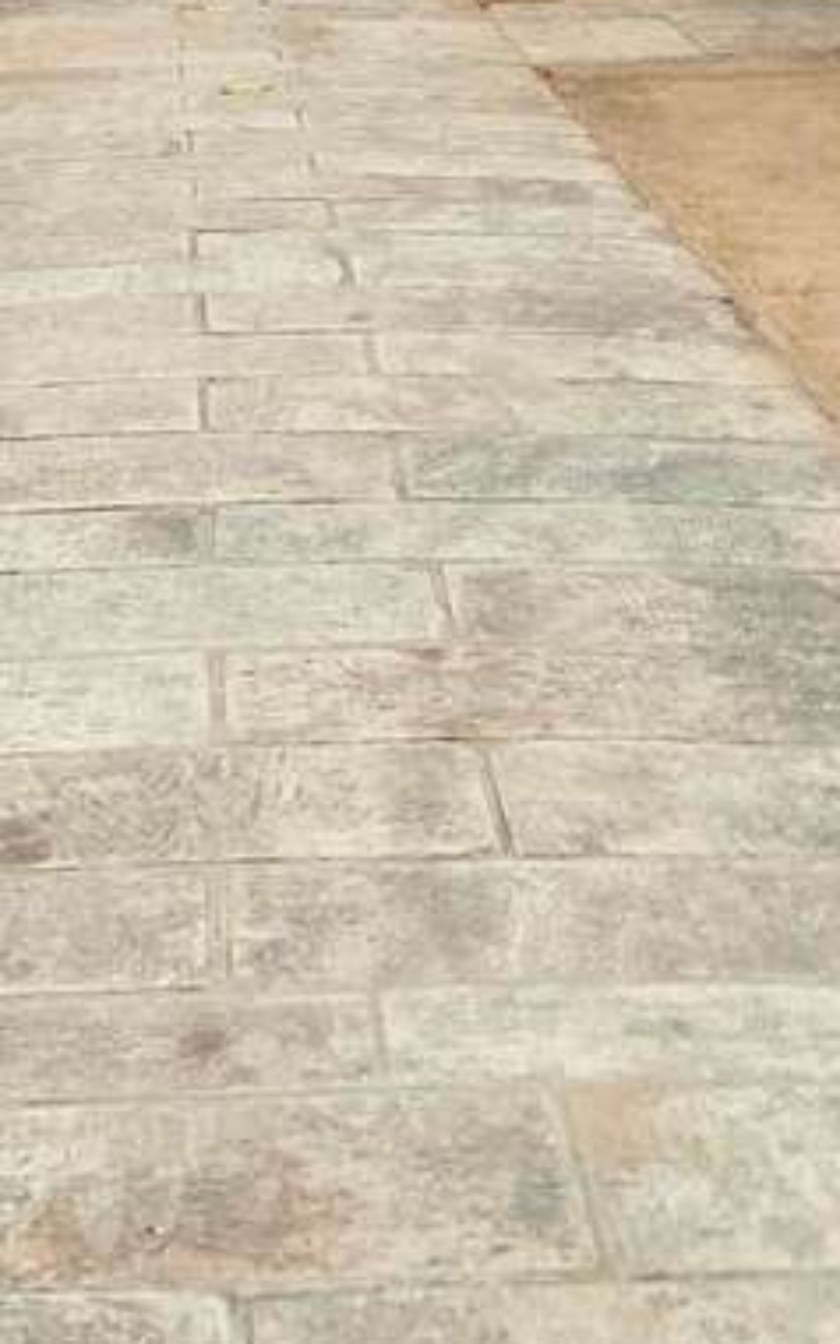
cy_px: -102
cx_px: 226
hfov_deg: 17.5
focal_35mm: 74
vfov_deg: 25.9
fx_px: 2712
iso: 80
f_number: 1.8
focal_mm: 4.25
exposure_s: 1/100
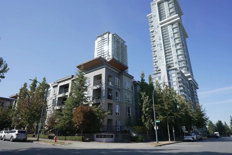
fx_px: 148
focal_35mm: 23
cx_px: 116
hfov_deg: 76.1
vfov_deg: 55.1
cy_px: 78
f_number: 7.1
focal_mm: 23
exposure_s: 1/200
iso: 100
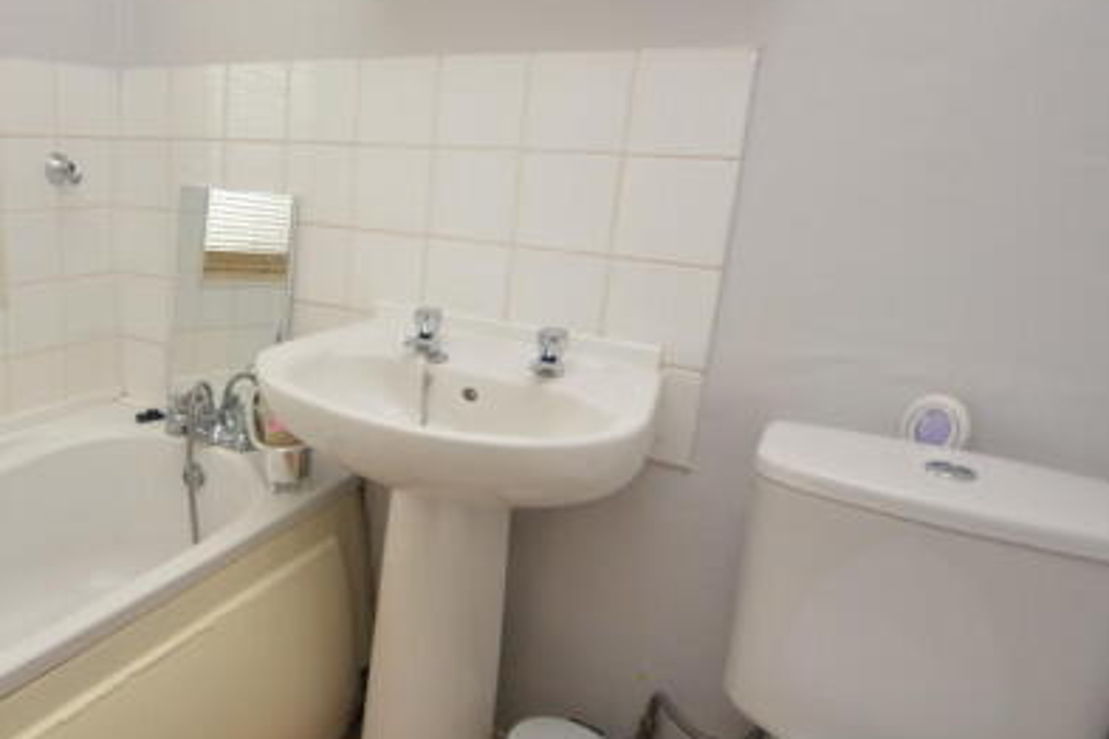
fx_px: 770
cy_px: 326
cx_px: 247
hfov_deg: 66.0
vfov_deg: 51.2
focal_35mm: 25
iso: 320
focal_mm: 10
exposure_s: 1/60
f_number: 4
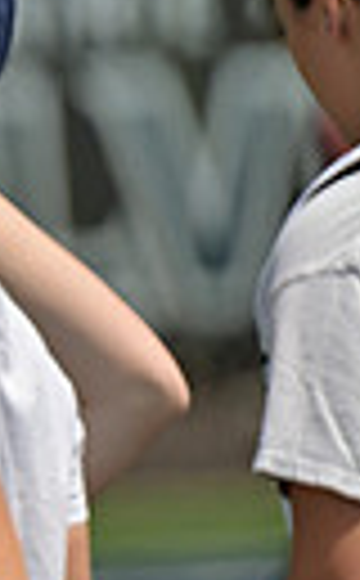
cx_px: -783
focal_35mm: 920
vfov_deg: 2.3
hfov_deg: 1.4
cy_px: 366
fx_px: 14523
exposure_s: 1/2500
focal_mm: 200
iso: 125
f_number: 2.8
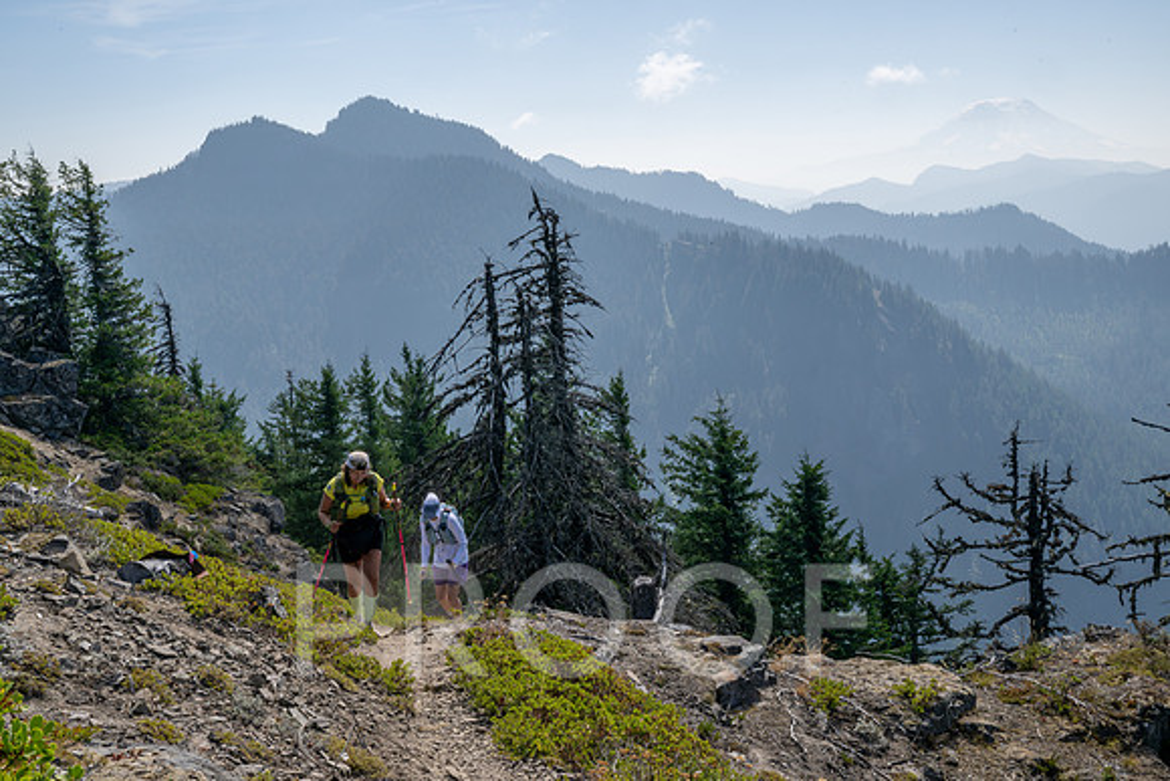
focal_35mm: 44
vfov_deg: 30.5
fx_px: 1430
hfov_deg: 44.5
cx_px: 585
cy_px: 390
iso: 400
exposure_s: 1/250
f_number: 22
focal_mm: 44
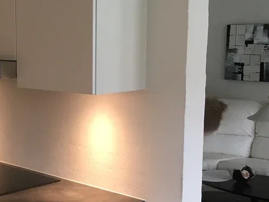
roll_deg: +0.7
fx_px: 544
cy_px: 122
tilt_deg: -8.5
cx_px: 27
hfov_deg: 26.8
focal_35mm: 70
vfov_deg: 21.0
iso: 100
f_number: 2.2
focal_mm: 4.15
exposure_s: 1/33
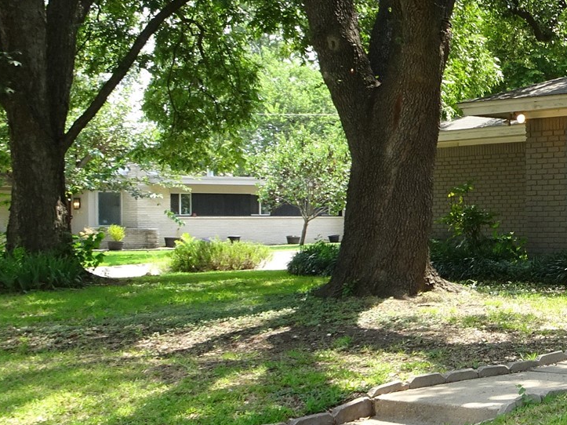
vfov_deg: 21.6
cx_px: 710
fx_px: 1114
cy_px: 231
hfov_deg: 25.2
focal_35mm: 68
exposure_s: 1/125
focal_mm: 4.1
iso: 80
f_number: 3.5
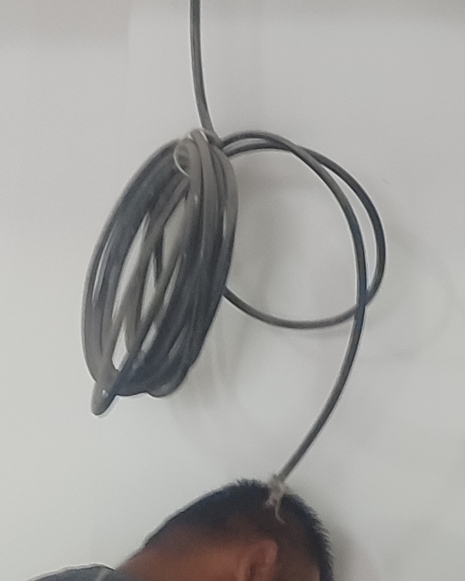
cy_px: 321
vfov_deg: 19.2
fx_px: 1720
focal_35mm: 100
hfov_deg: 13.8
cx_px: 817
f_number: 1.89
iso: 656
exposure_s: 1/20
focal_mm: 5.95
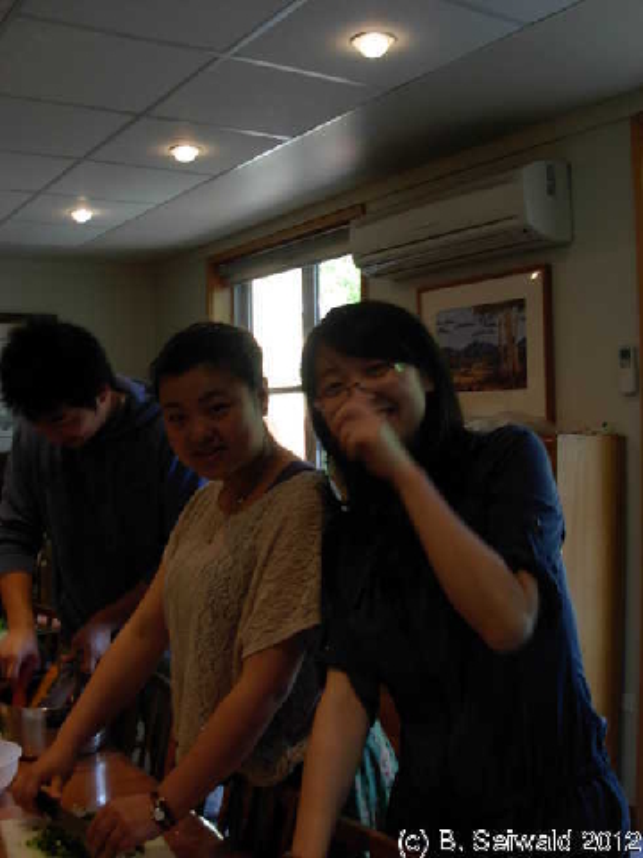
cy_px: 429
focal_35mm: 38
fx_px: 941
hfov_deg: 37.7
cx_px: 322
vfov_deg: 49.0
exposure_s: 1/27.6
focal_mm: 6.3
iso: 79
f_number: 2.9
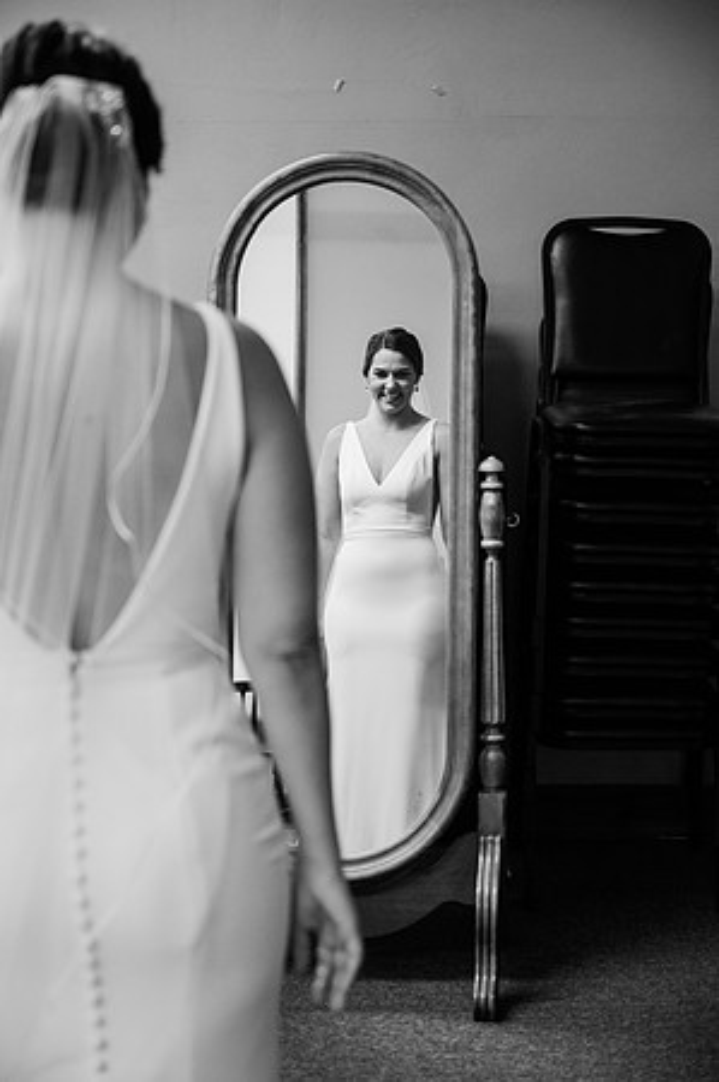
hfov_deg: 21.9
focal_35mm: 62
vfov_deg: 32.4
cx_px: 360
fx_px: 1862
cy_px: 541
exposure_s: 1/250
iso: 1600
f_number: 4
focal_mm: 62
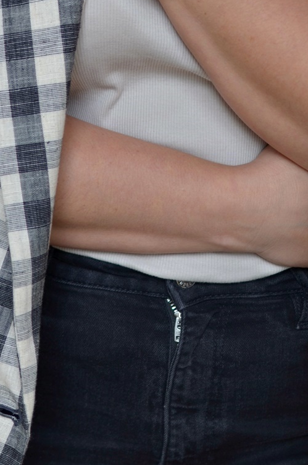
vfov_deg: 16.2
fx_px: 1628
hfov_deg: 10.8
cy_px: 148
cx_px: 54
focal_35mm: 126
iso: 100
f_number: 2.8
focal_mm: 35
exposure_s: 1/320
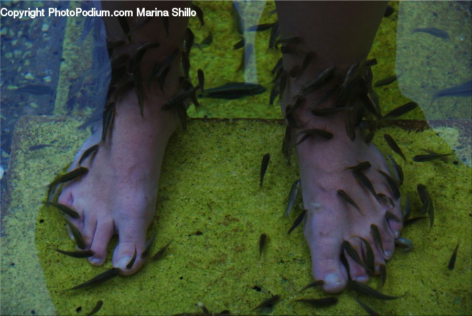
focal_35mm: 123
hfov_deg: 16.6
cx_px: 236
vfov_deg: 11.2
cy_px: 158
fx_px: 1614
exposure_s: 1/20
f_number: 5.3
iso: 200
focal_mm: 82
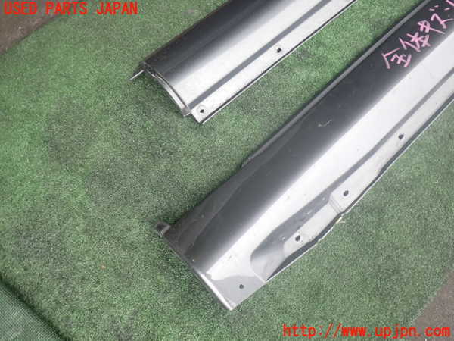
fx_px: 393
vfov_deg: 46.8
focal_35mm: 30
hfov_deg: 60.0
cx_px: 227
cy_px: 170
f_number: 2.3
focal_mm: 5.4
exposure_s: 1/125
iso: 100
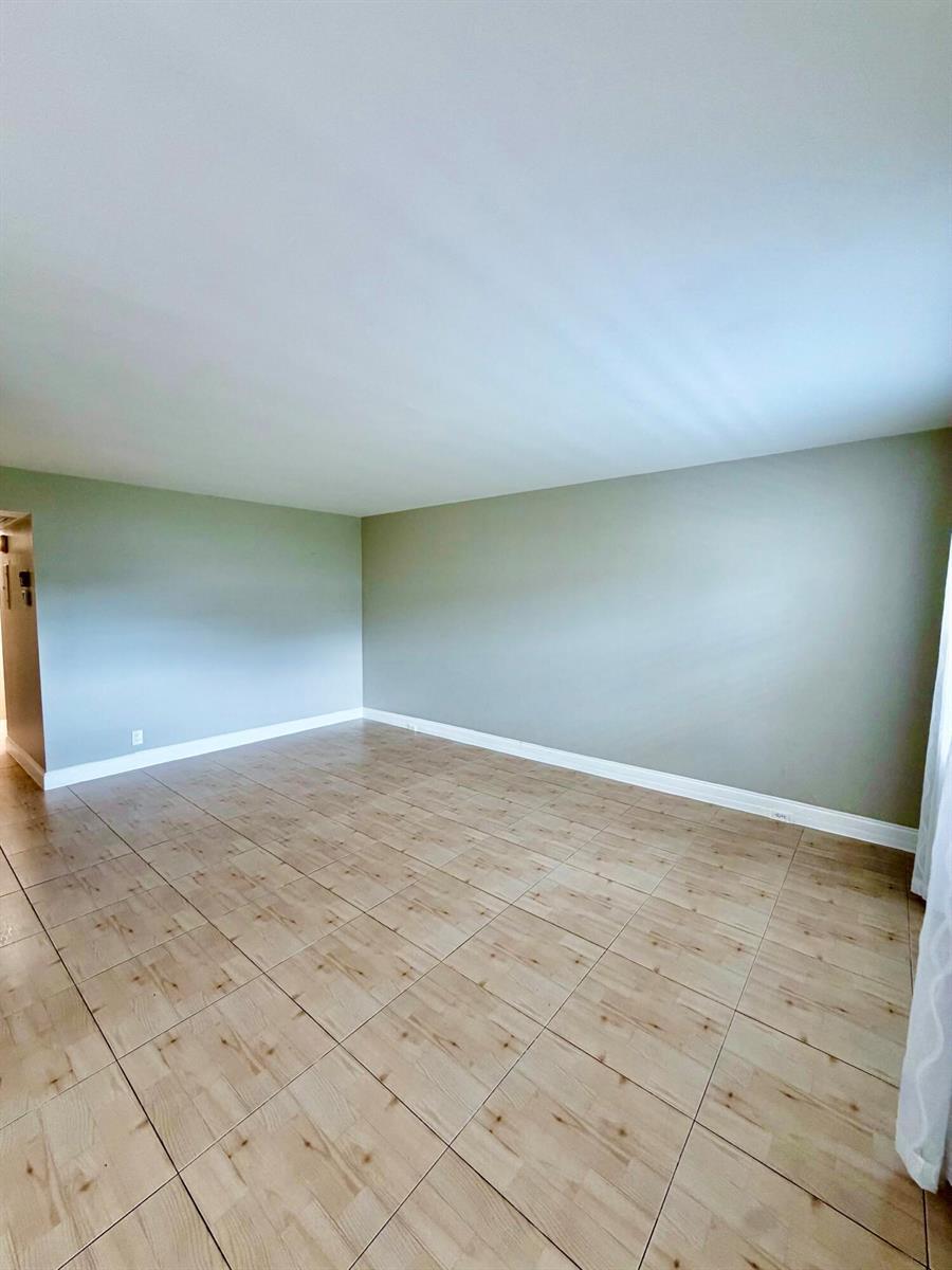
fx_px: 513
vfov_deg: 102.1
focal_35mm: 14
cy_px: 635
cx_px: 476
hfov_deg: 85.7
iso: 160
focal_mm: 2.22
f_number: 2.2
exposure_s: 1/60
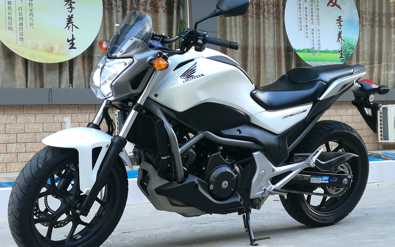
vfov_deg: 21.6
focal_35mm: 60
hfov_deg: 34.0
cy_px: 130
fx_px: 646
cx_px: 197
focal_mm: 4.04
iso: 80
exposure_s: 1/50
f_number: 2
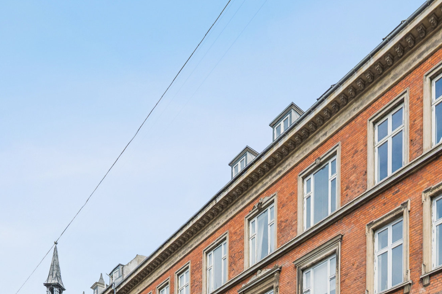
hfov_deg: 57.6
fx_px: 393
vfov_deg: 37.8
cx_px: 288
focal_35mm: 32
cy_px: 275
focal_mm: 14
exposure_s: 1/400
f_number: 6.3
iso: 400
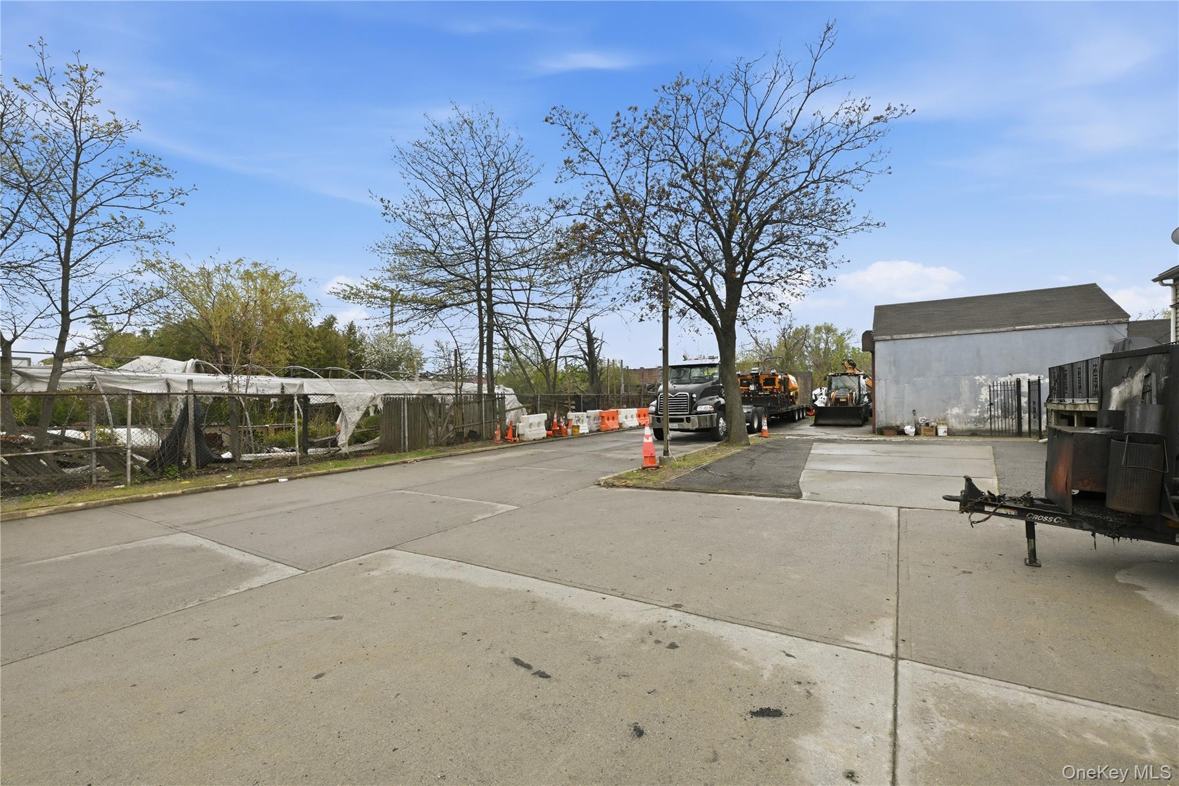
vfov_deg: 81.2
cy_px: 393
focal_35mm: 14
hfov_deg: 104.3
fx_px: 458
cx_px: 590
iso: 100
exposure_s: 1/60
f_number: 11
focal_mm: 14
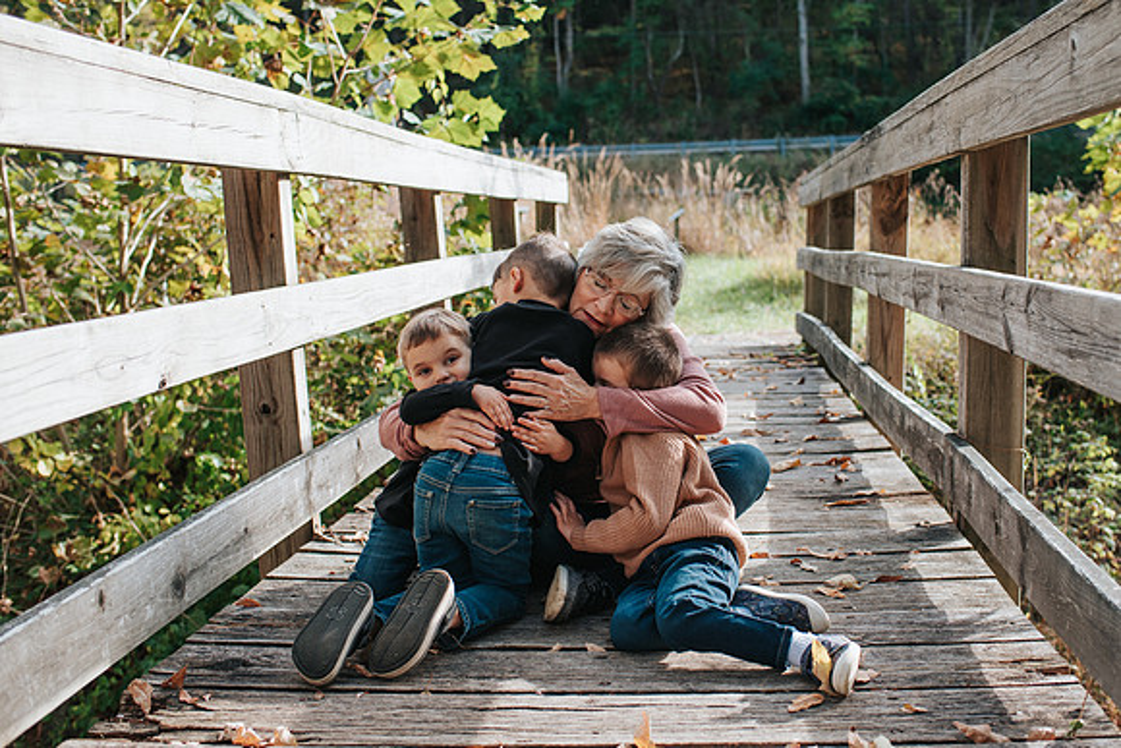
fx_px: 1291
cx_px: 635
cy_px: 350
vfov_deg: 32.3
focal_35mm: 41
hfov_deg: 46.8
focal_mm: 35
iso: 220
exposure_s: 1/800
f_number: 3.5
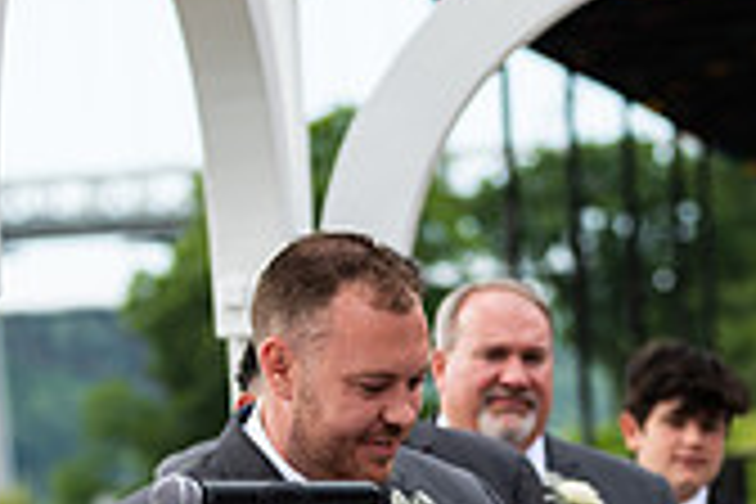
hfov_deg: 8.5
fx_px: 5061
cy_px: 623
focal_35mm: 241
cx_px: 338
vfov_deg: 5.7
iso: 64
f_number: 2.8
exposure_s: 1/500
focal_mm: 70
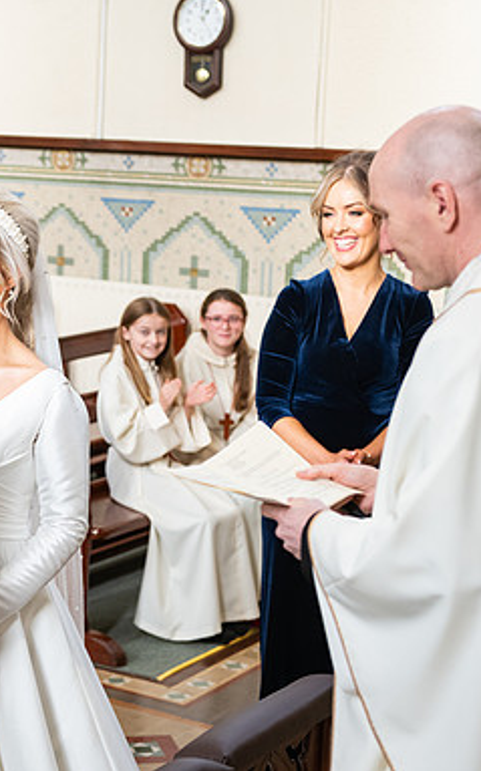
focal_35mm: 85
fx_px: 1785
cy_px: 383
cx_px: 8
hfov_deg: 15.1
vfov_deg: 24.4
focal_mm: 55
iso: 1000
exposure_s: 1/200
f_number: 3.5
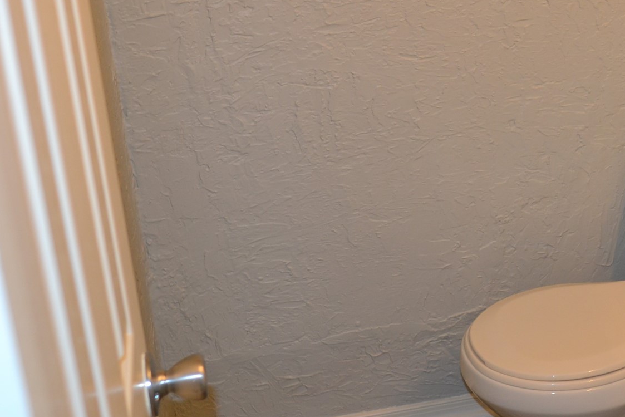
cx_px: 559
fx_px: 1007
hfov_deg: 32.8
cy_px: 129
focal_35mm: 58
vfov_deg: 23.3
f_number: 2.8
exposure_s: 1/60
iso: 400
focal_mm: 20
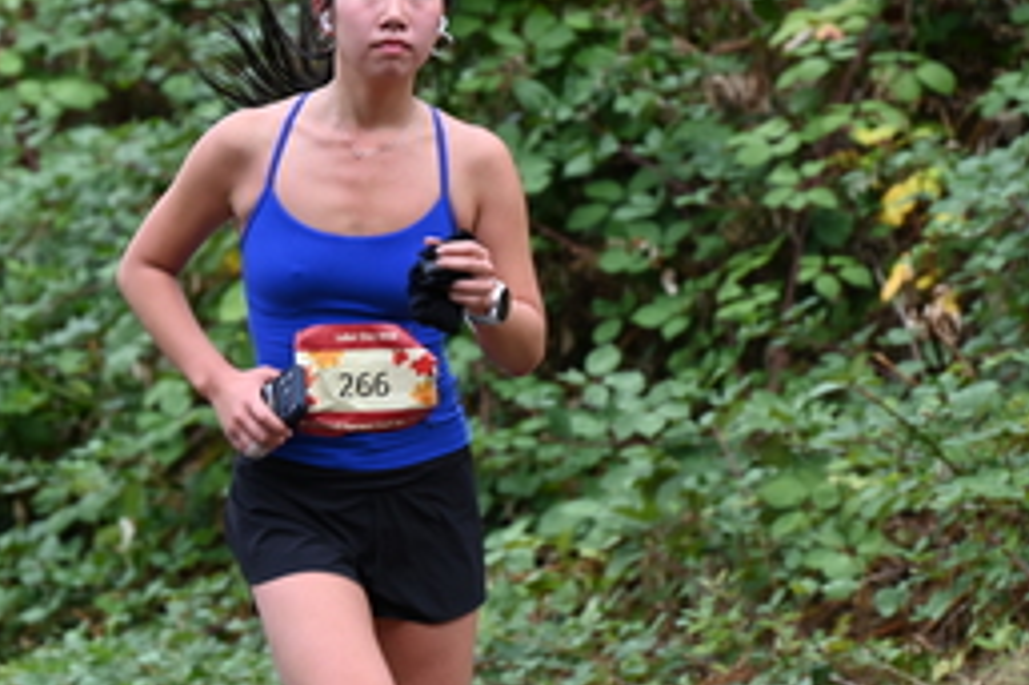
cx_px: 276
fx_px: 12225
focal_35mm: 428
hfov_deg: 4.8
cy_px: 206
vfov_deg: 3.2
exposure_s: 1/250
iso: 400
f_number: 6.3
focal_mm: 200
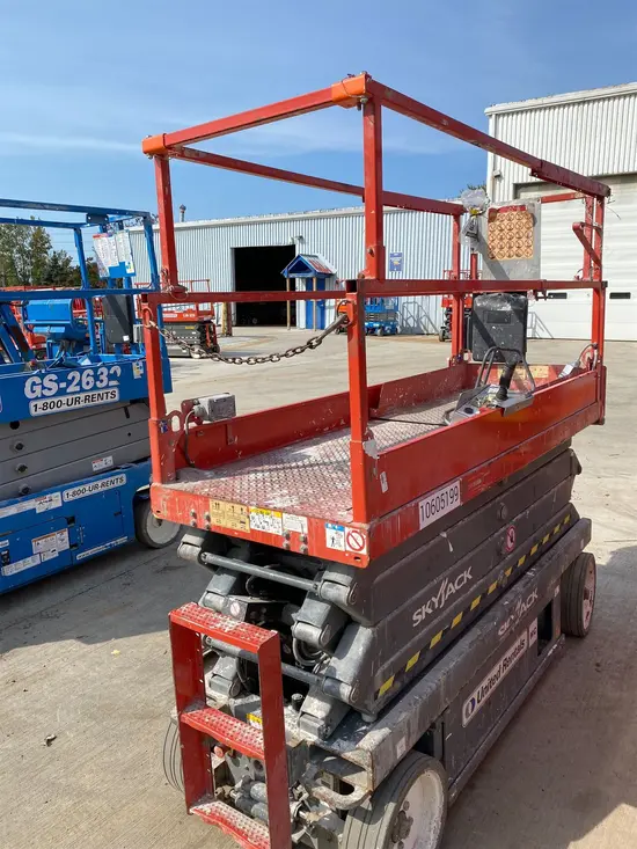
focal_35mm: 26
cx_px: 318
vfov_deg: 67.3
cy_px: 424
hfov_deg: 53.1
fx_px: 638
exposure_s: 1/2688
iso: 32
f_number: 1.8
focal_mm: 4.25
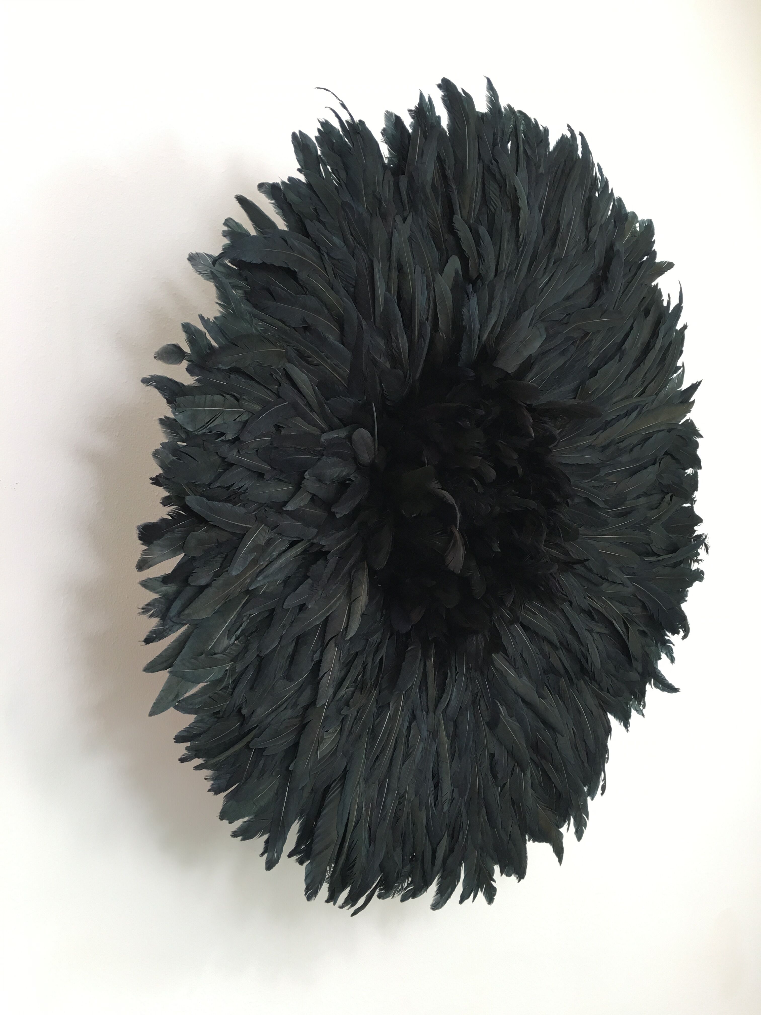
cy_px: 508
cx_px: 380
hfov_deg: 48.2
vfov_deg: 61.7
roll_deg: +1.3
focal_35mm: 29
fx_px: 850
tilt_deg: +1.3
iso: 32
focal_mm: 4.15
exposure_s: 1/33
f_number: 2.2
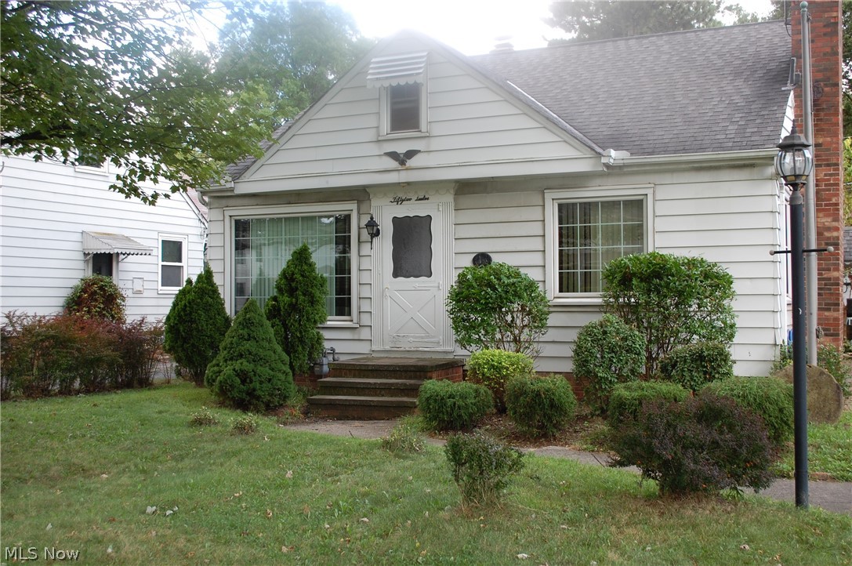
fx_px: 922
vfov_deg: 34.1
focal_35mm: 39
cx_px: 426
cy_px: 283
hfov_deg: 49.6
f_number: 5.6
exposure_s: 1/125
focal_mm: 26
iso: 280
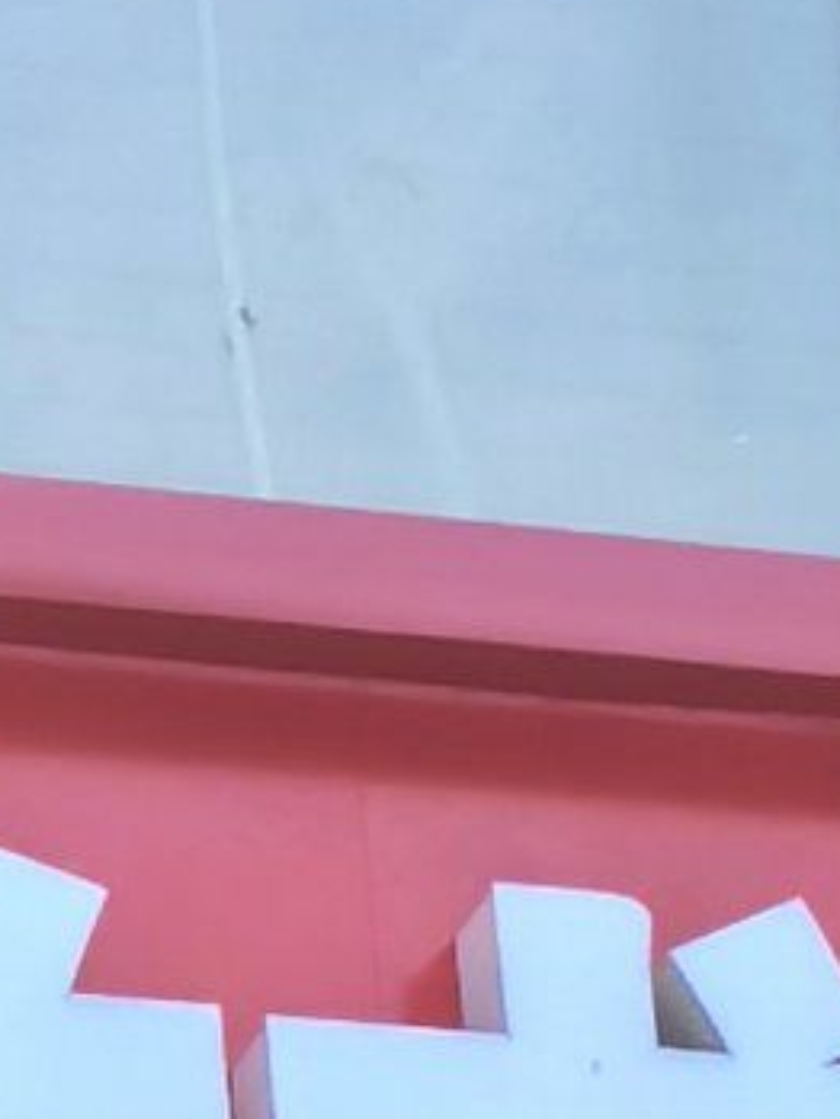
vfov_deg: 6.4
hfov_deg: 4.9
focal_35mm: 297
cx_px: -1273
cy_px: 2637
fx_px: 9604
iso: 50
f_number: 2
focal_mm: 5.75
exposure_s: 1/1429
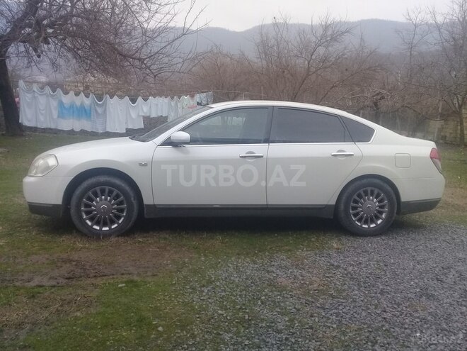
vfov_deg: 45.4
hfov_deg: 58.4
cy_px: 176
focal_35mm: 31
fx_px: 418
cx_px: 234
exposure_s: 1/100
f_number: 2.2
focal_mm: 3.3
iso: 64
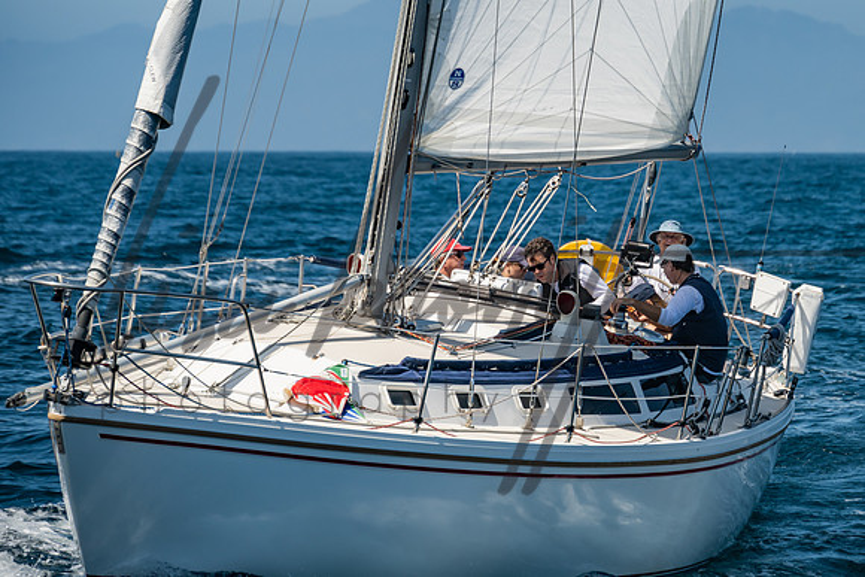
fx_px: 5374
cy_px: 181
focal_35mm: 224
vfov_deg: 6.1
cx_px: 578
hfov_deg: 9.2
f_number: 6.3
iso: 160
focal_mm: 155
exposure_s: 1/640
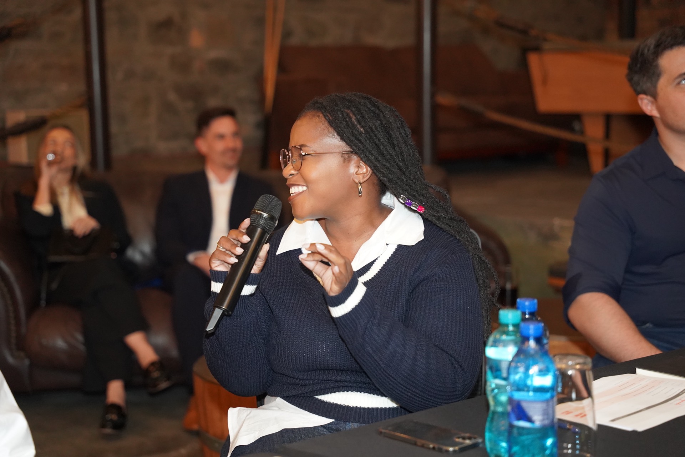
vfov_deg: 19.5
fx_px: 1332
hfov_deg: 28.8
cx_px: 342
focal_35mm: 70
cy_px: 228
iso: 6400
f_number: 2.8
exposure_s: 1/100
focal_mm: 70
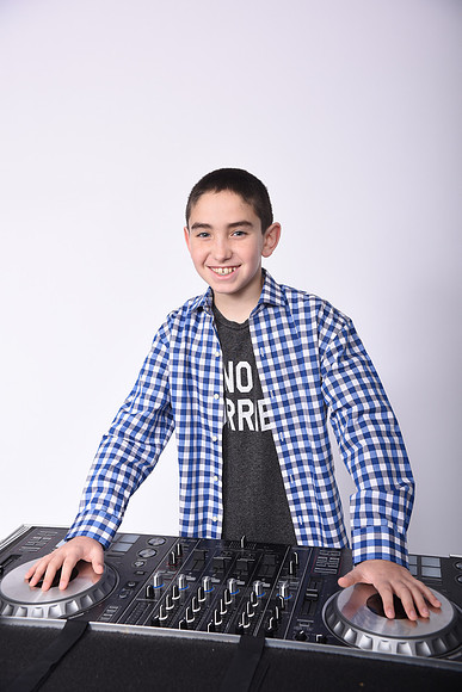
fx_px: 731
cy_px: 346
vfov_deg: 50.7
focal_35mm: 38
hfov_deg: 35.1
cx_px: 231
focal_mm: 38
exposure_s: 1/250
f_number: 8
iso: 200
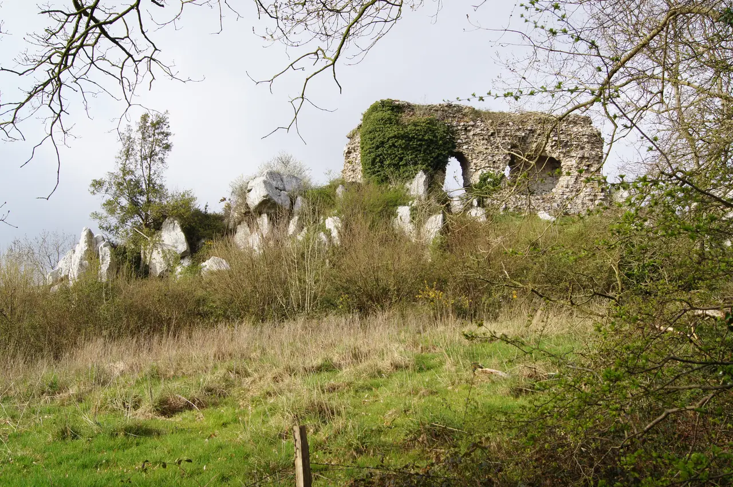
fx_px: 793
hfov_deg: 49.6
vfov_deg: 34.1
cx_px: 366
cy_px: 244
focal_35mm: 39
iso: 100
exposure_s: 1/80
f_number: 11
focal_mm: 26
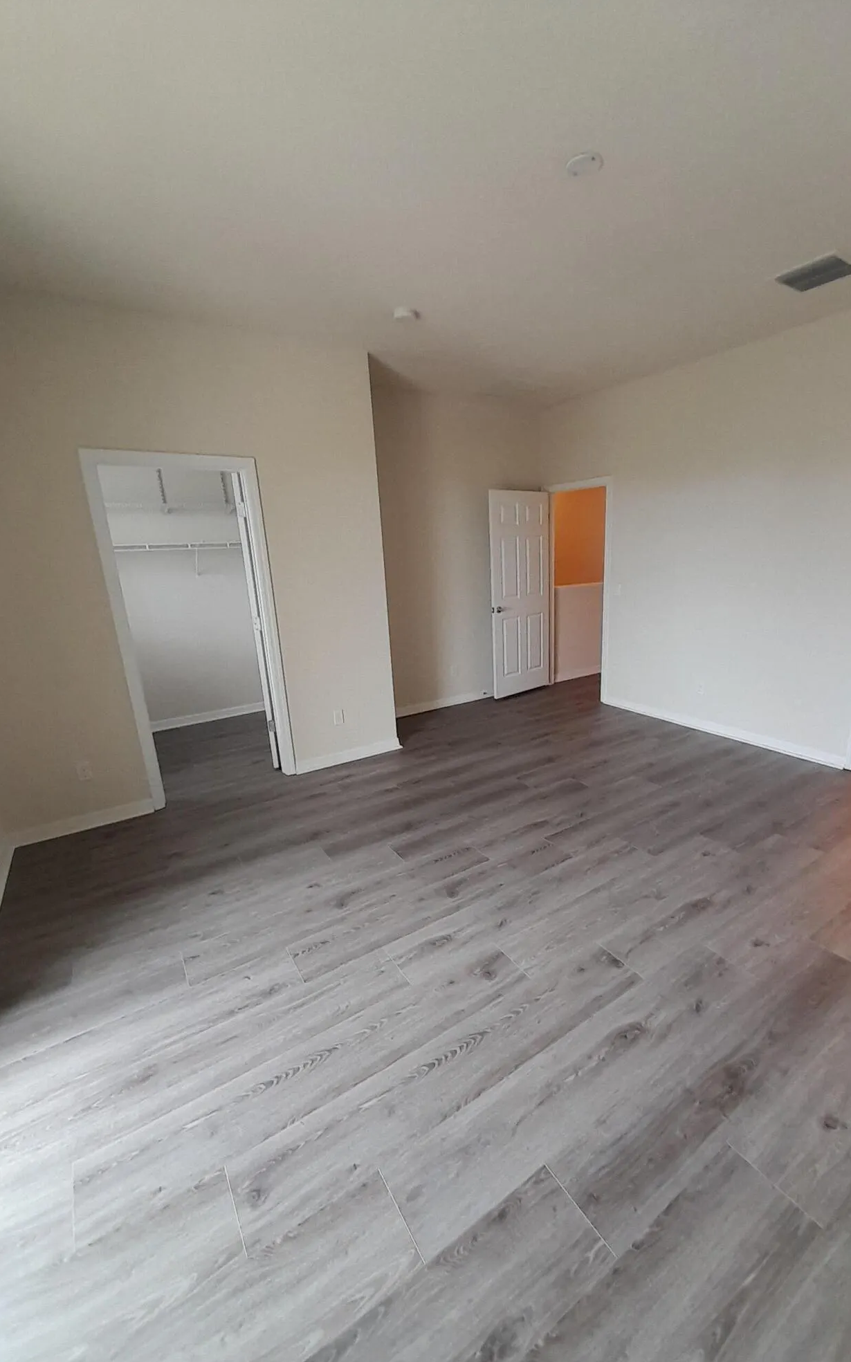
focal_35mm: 14
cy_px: 690
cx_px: 473
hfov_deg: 78.3
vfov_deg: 105.3
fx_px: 520
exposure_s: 1/40
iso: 64
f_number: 2.2
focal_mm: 1.13
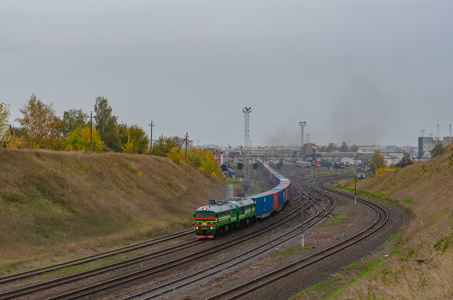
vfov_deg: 18.1
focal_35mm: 75
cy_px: 150
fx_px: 942
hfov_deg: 27.0
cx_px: 226
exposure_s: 1/250
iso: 250
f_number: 7.1
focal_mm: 50
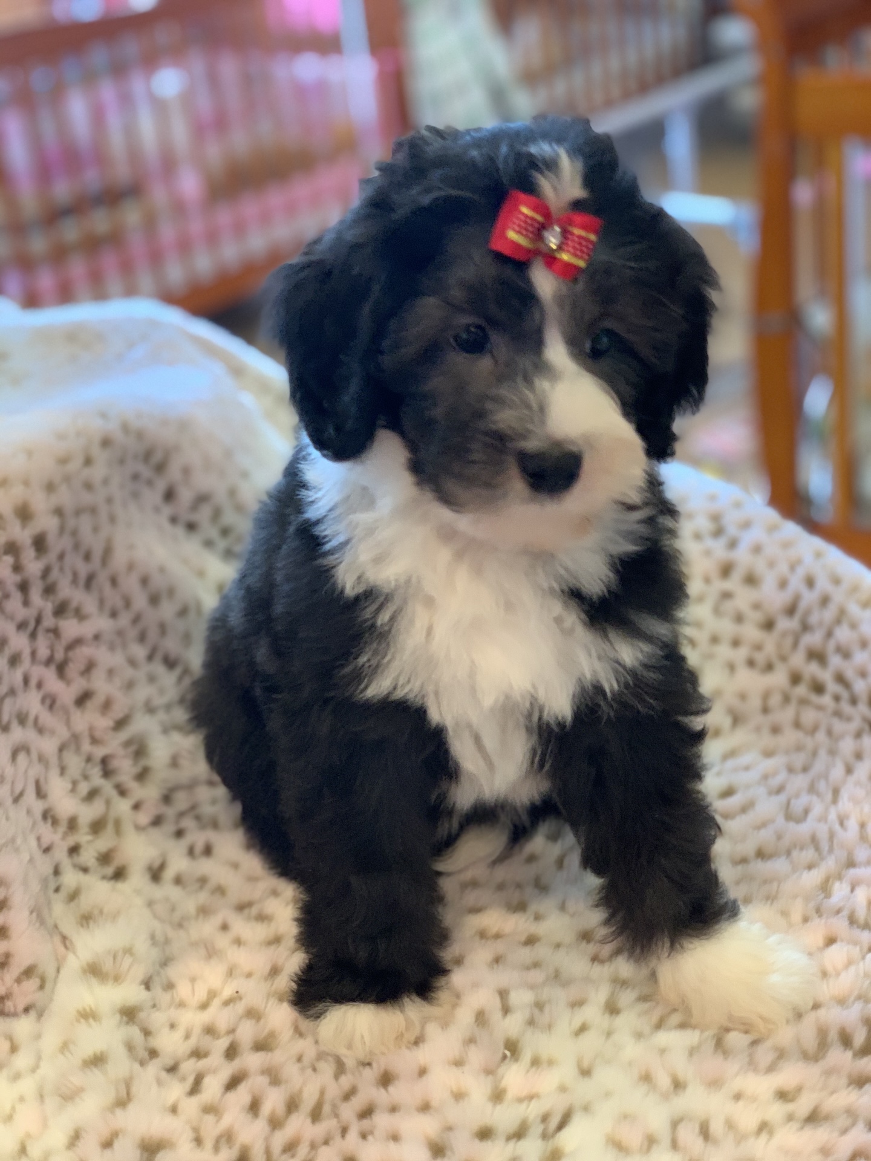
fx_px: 1745
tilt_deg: -27.2
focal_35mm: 52
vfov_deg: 36.8
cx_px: 436
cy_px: 580
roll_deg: +8.1
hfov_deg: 28.0
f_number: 2.4
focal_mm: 6
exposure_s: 1/60
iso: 200
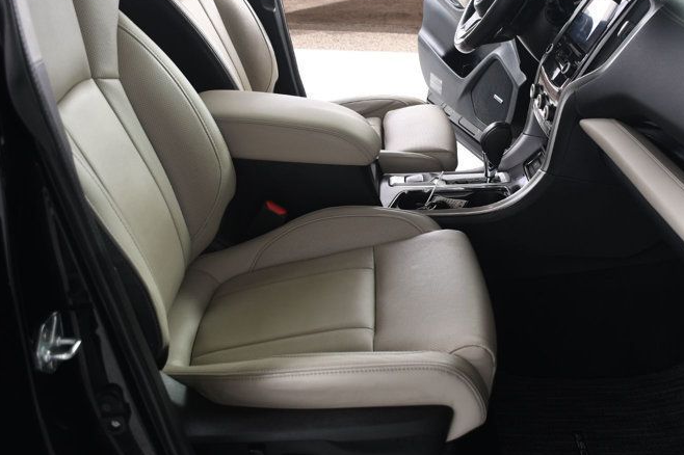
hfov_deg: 45.9
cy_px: 139
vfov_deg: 31.5
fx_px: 798
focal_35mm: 42
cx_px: 439
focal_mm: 18
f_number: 4
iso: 100
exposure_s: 1/160
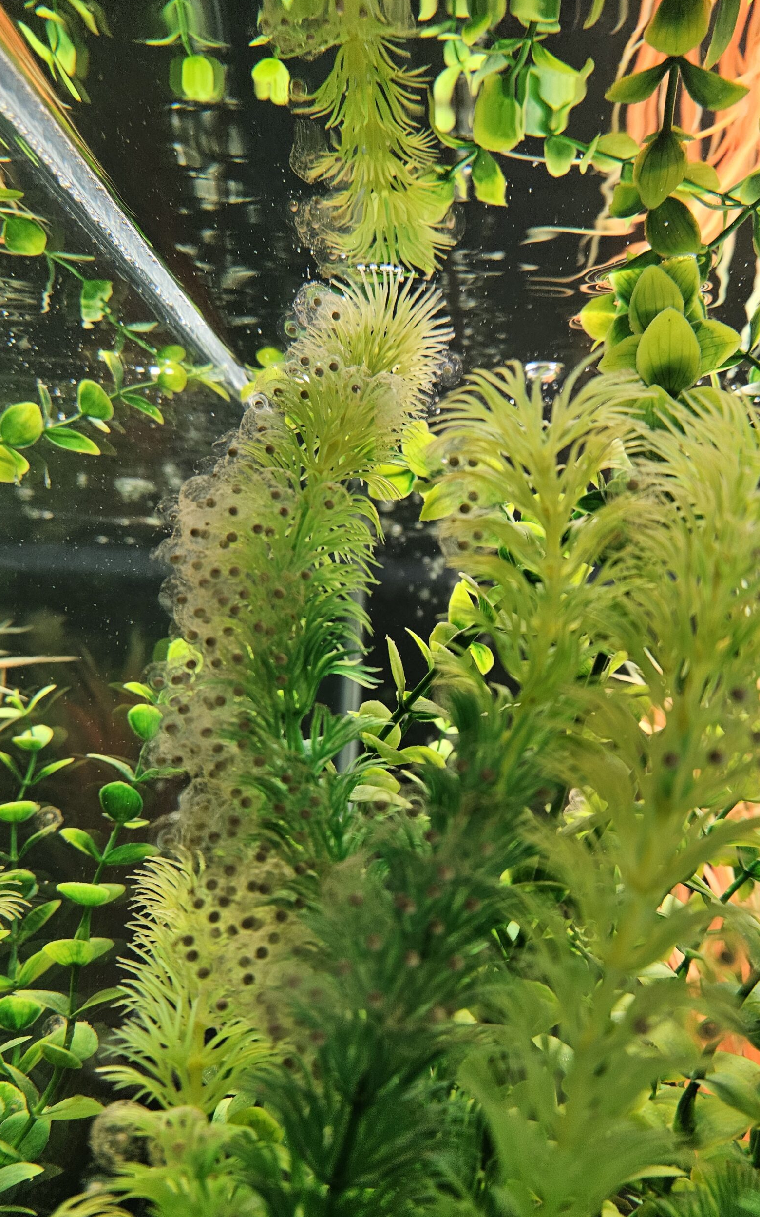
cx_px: 426
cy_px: 617
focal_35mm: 25
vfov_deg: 72.5
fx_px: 829
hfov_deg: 49.2
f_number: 1.8
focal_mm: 5.4
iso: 100
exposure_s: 1/120
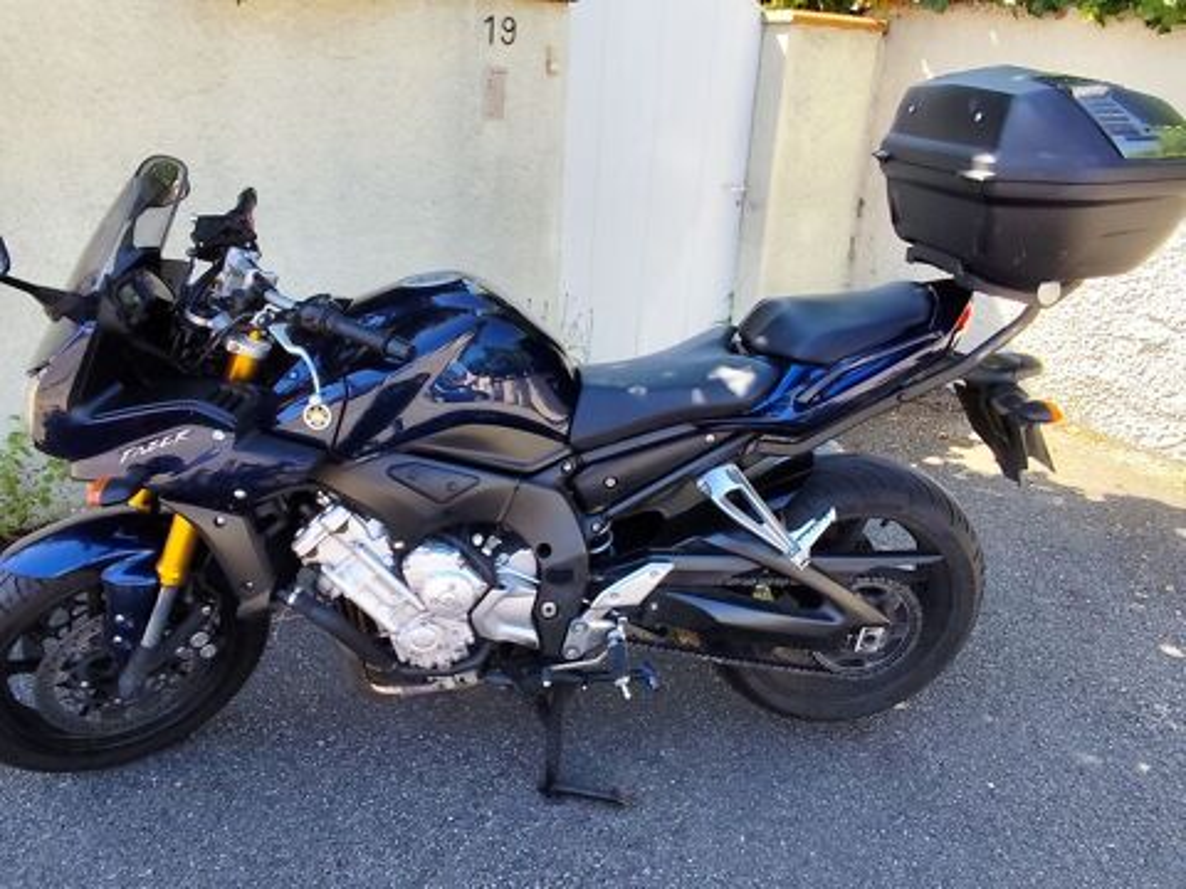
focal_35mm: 25
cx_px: 593
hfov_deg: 69.4
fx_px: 857
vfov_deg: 54.9
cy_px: 444
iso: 50
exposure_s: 1/405
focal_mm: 1.65
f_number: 2.2
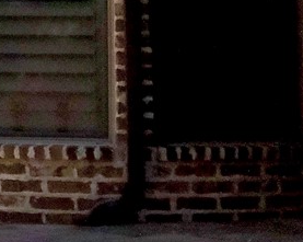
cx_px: -576
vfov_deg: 5.1
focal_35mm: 302
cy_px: -187
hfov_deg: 6.0
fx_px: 2705
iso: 4000
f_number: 2.8
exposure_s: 1/32000
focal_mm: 27
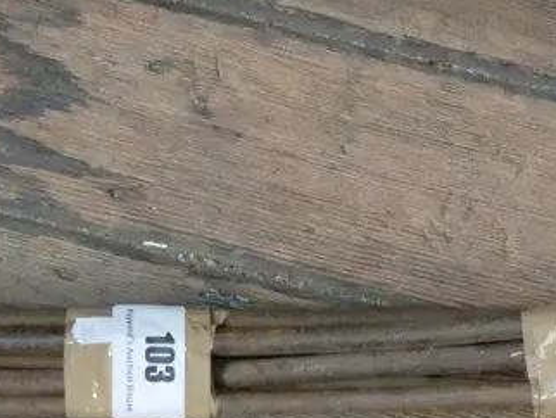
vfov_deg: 8.3
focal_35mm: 178
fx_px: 2861
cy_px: 400
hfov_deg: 11.1
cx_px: 368
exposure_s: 1/100
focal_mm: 28
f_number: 4.7
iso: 3200
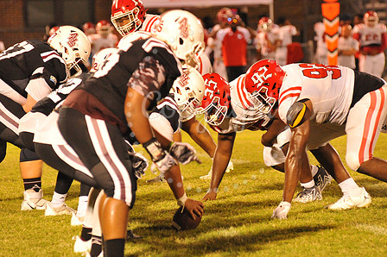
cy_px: 110
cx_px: 209
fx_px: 2782
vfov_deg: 5.3
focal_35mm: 259
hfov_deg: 8.0
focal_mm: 200
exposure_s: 1/160
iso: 5000
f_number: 5
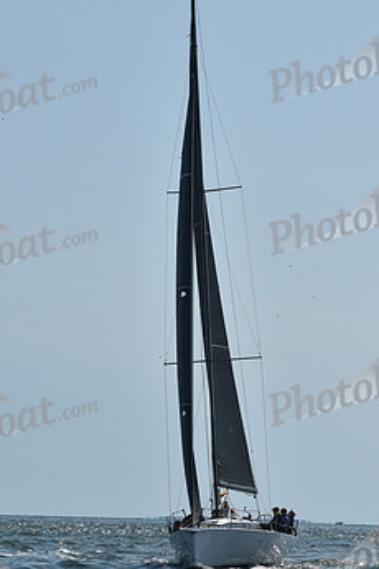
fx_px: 3079
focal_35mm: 195
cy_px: 322
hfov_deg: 7.0
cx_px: 184
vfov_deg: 10.5
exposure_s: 1/1250
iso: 250
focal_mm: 116
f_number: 10
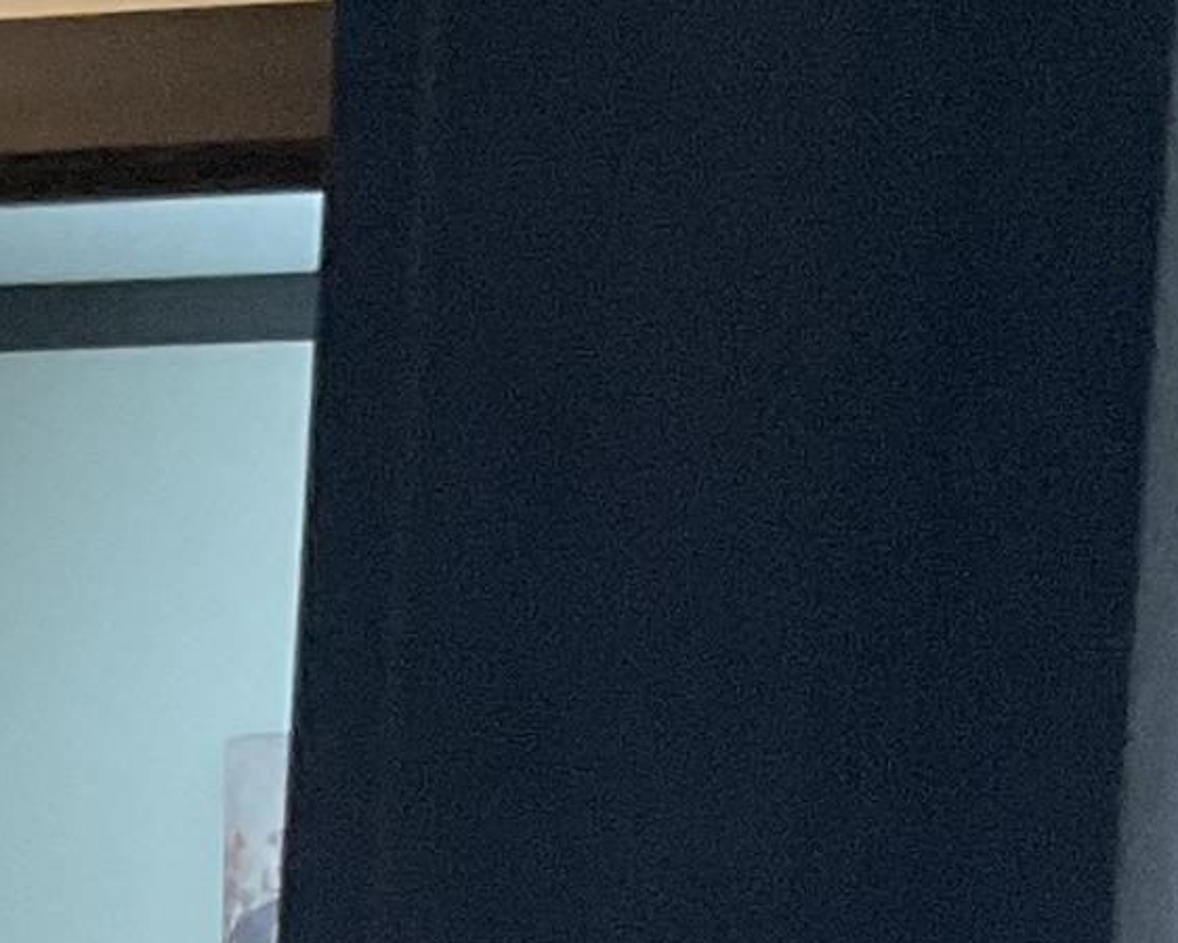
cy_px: 1474
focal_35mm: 155
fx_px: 5405
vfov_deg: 9.6
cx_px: -1716
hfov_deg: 10.6
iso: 100
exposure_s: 1/60
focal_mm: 3
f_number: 1.8
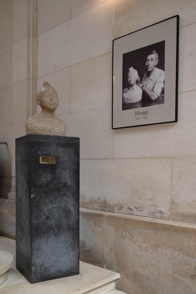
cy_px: 147
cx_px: 98
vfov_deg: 59.5
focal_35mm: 32
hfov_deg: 41.7
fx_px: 257
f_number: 5
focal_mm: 31.5
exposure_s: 1/50
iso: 400
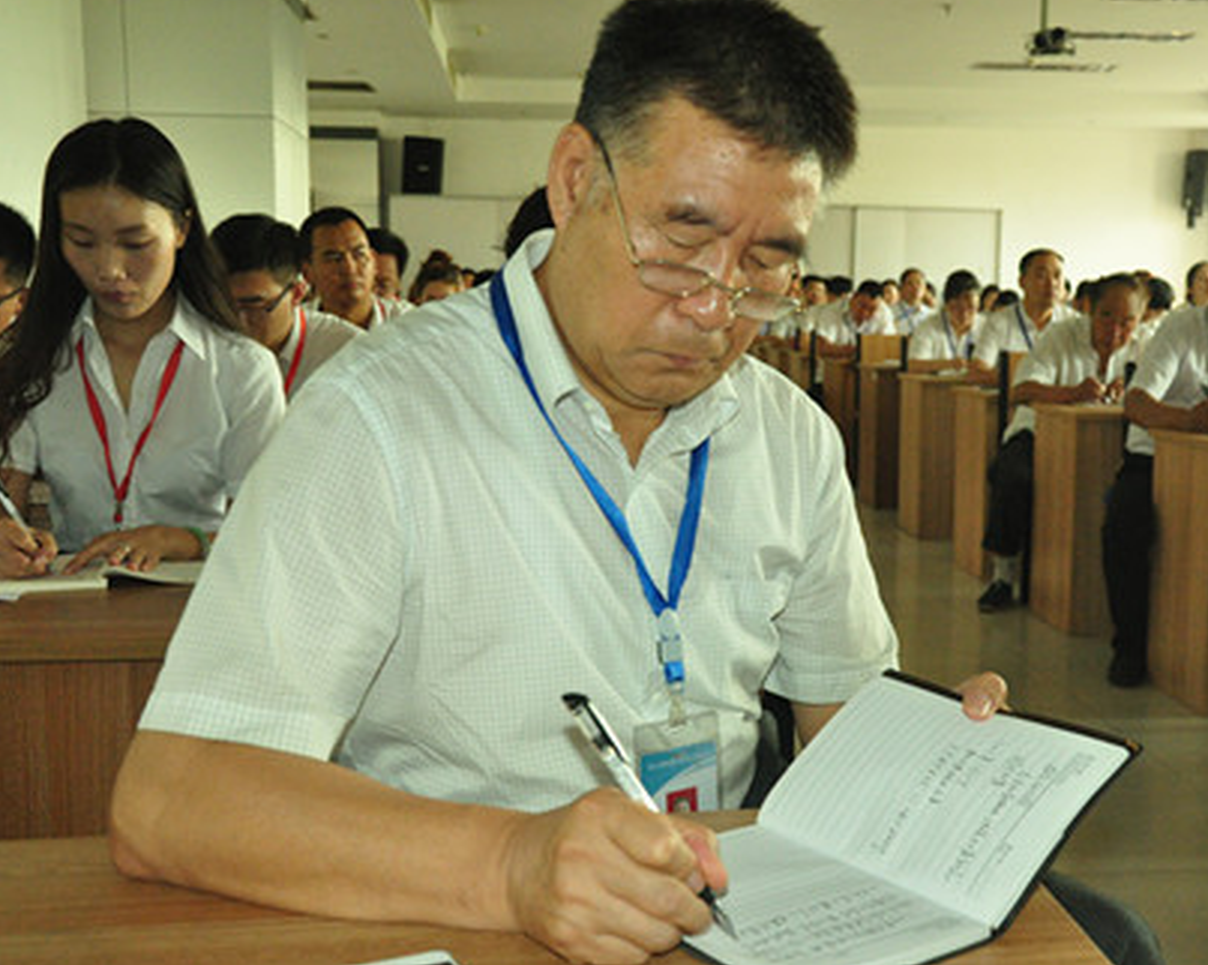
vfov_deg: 34.4
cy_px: 472
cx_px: 698
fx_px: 1557
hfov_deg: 42.3
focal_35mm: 44
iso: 2500
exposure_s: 1/125
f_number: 5.6
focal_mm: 25
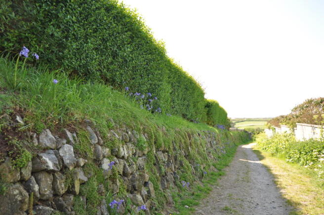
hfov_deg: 62.0
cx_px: 162
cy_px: 108
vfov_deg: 43.5
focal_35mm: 30
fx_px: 270
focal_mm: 20
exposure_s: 1/160
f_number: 6.3
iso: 200
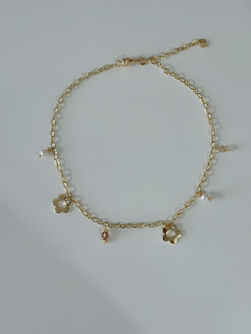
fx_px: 464
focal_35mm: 48
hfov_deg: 30.3
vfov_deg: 39.7
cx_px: 126
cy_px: 167
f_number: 1.78
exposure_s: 1/100
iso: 80
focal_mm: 6.76
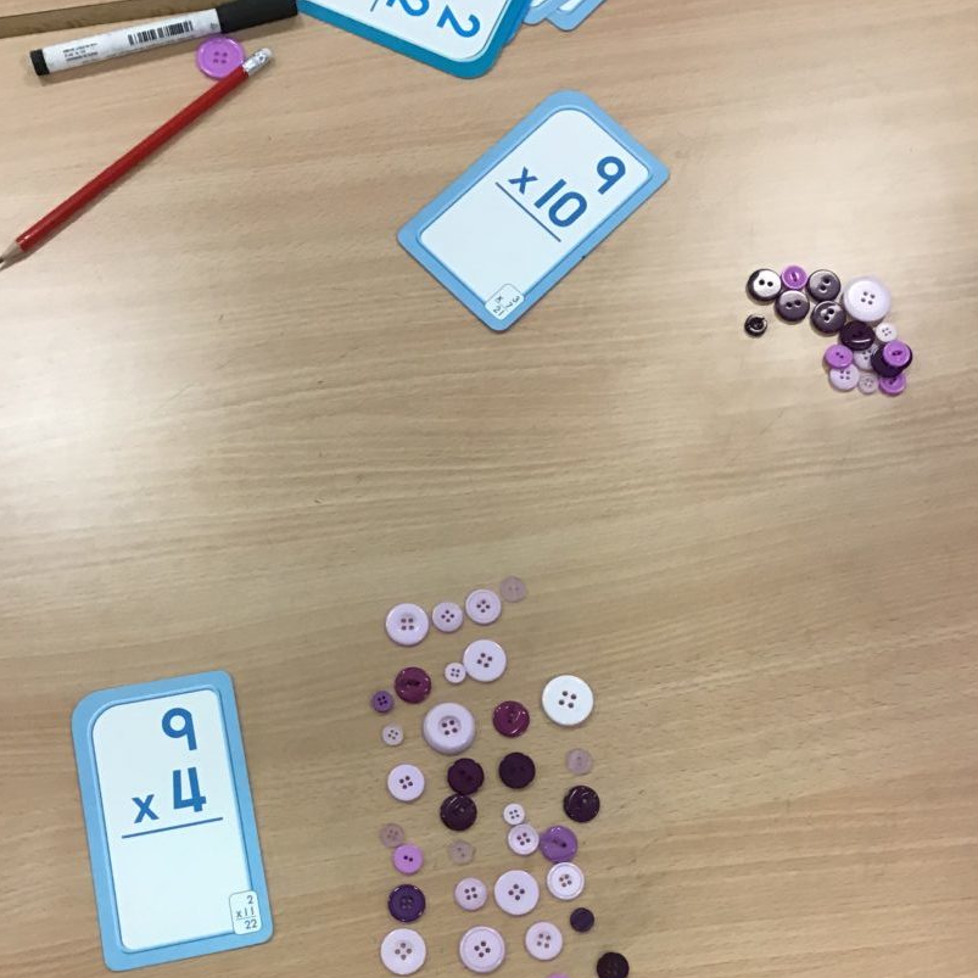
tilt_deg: -77.9
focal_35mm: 43
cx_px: 473
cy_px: 708
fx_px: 1374
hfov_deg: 39.2
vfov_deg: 38.4
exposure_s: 1/33
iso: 125
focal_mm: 3.3
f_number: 2.4
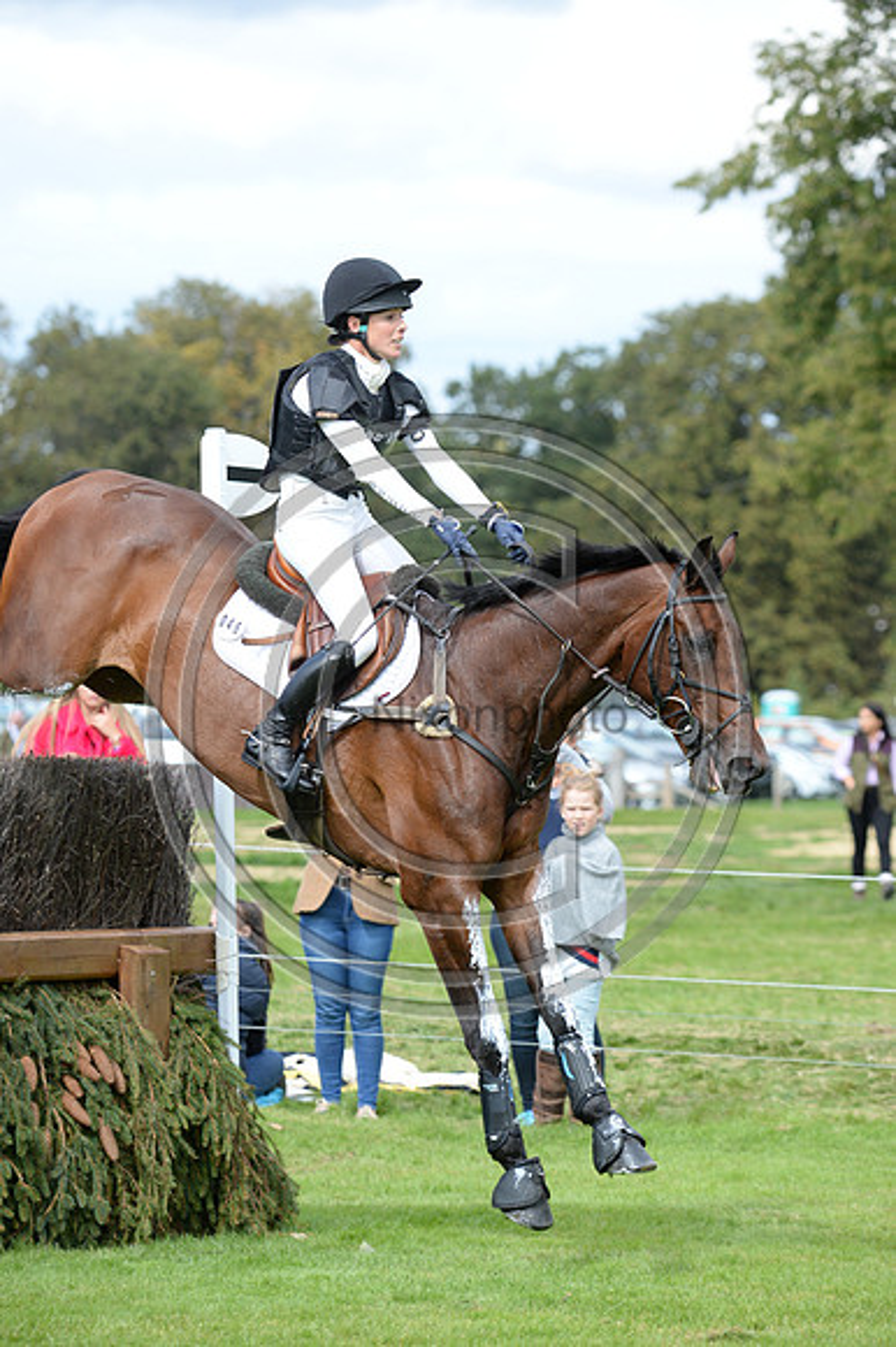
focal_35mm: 210
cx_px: 448
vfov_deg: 9.8
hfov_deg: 6.5
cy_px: 674
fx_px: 7849
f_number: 5.6
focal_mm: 210
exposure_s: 1/1250
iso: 800
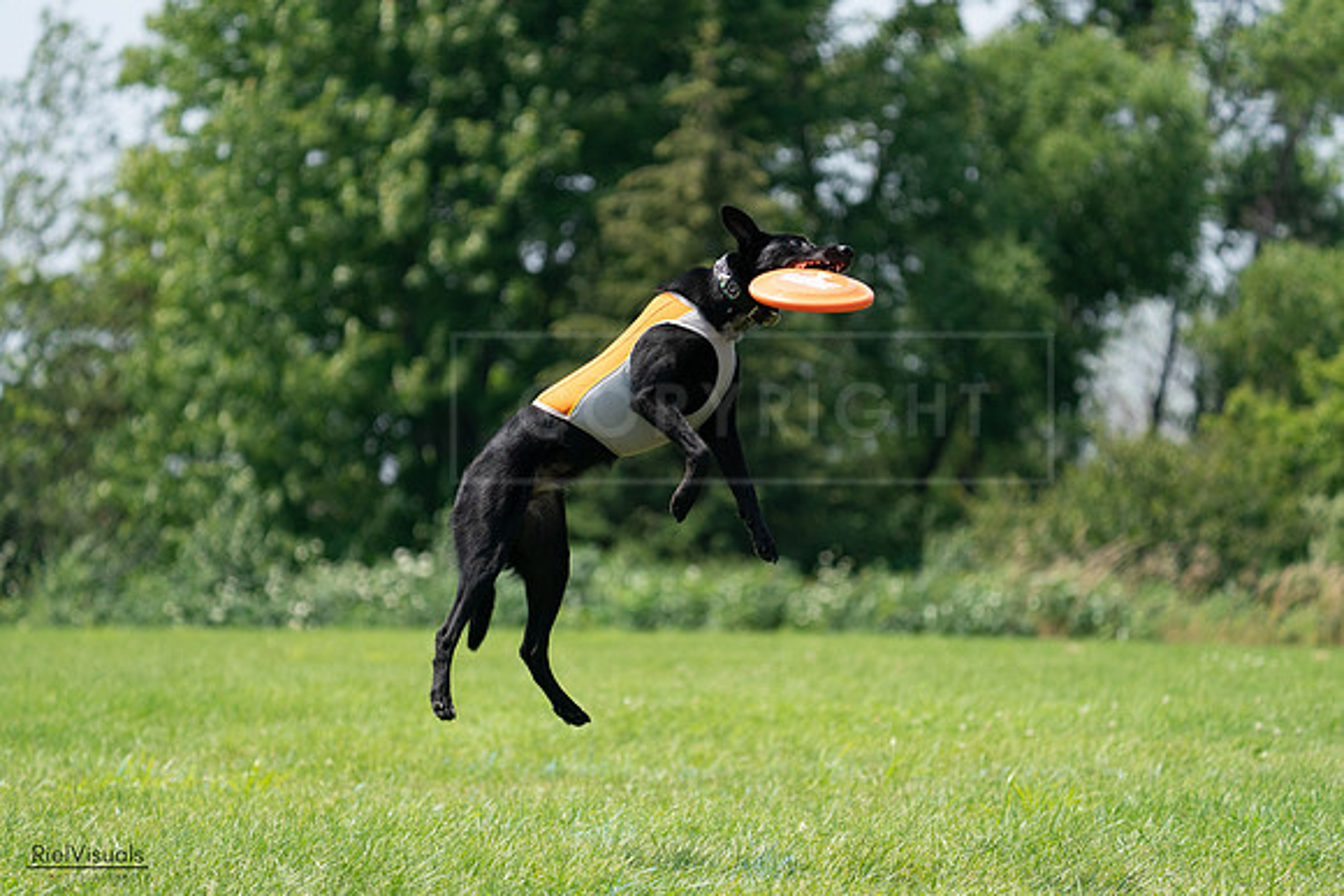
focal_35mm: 209
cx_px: 672
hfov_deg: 9.8
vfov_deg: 6.6
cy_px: 448
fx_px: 7804
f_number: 5.6
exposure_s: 1/4000
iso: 1250
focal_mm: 209
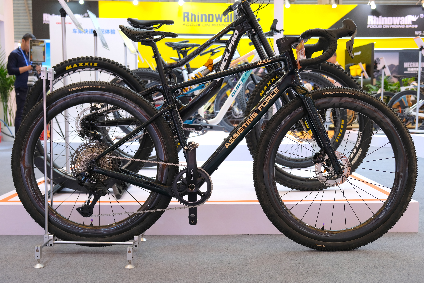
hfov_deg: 48.5
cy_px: 142
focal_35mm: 40
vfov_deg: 33.4
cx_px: 212
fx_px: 471
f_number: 4
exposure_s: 1/100
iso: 400
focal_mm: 26.5
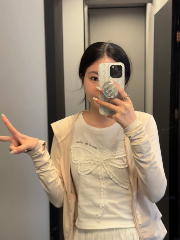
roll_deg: +0.2
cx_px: 90
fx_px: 333
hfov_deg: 30.3
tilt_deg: -7.2
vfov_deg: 39.7
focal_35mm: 48
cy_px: 120
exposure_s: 1/60
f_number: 1.78
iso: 125
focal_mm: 6.76
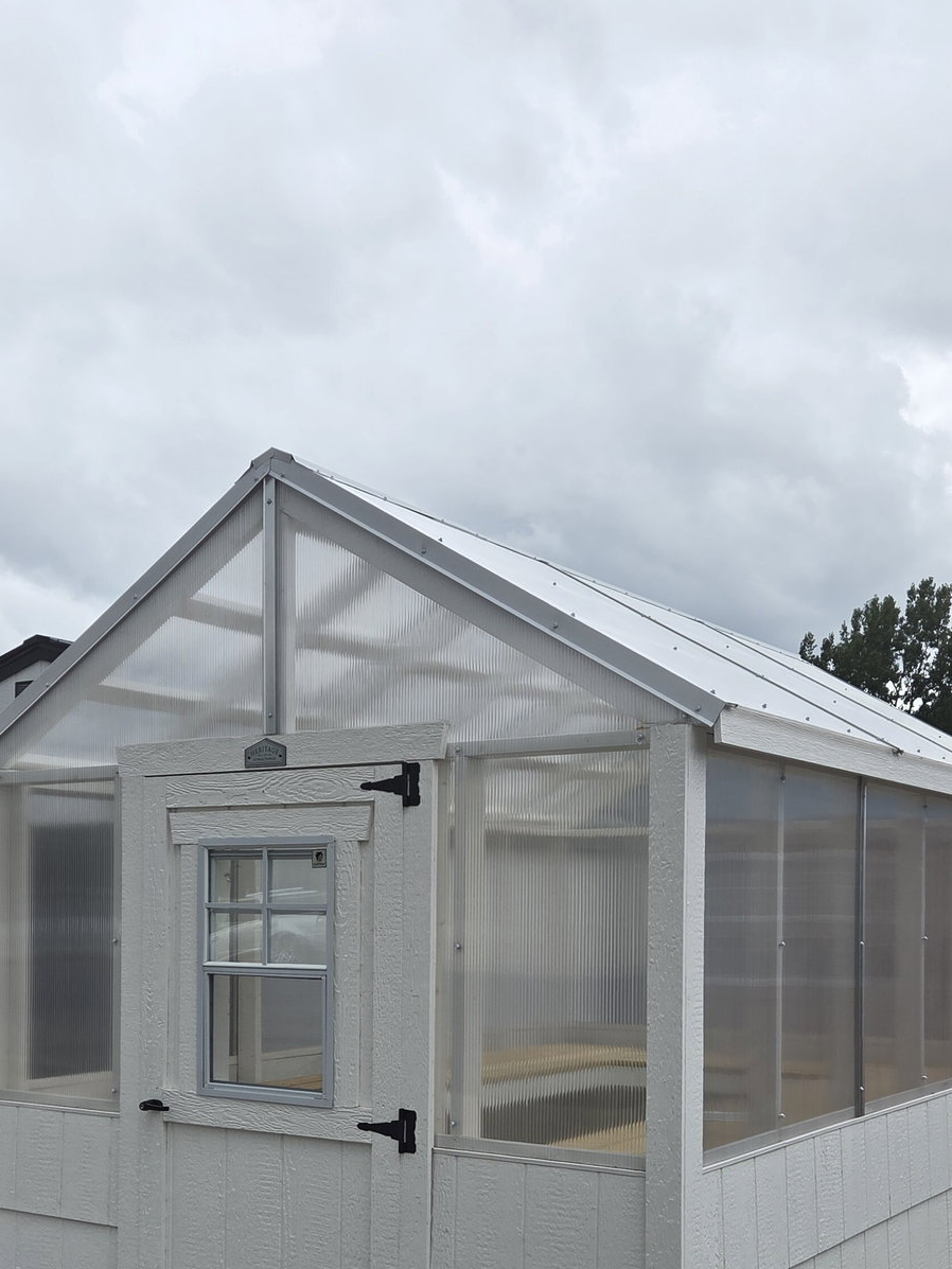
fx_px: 1503
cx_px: 497
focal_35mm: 41
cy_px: 907
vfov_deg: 44.6
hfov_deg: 35.1
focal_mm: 5.4
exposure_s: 1/4187
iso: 80
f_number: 1.8
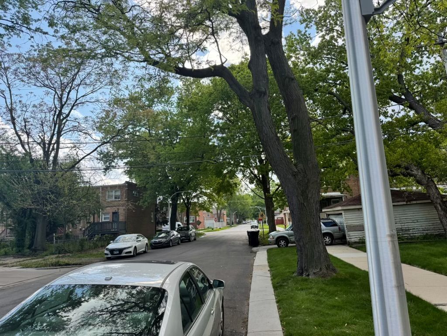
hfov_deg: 71.6
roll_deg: +4.0
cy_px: 168
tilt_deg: +9.7
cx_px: 224
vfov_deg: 56.8
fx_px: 310
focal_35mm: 24
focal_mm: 6.76
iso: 100
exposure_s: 1/1770
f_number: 1.78
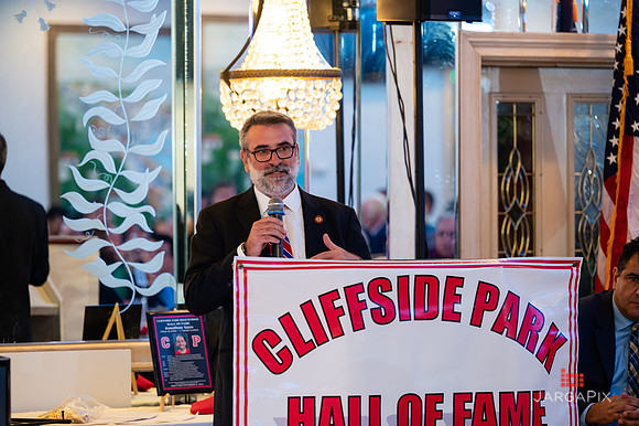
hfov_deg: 14.0
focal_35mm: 146
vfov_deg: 9.4
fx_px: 2598
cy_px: 213
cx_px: 320
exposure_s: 1/125
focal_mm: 145
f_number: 3.2
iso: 1250
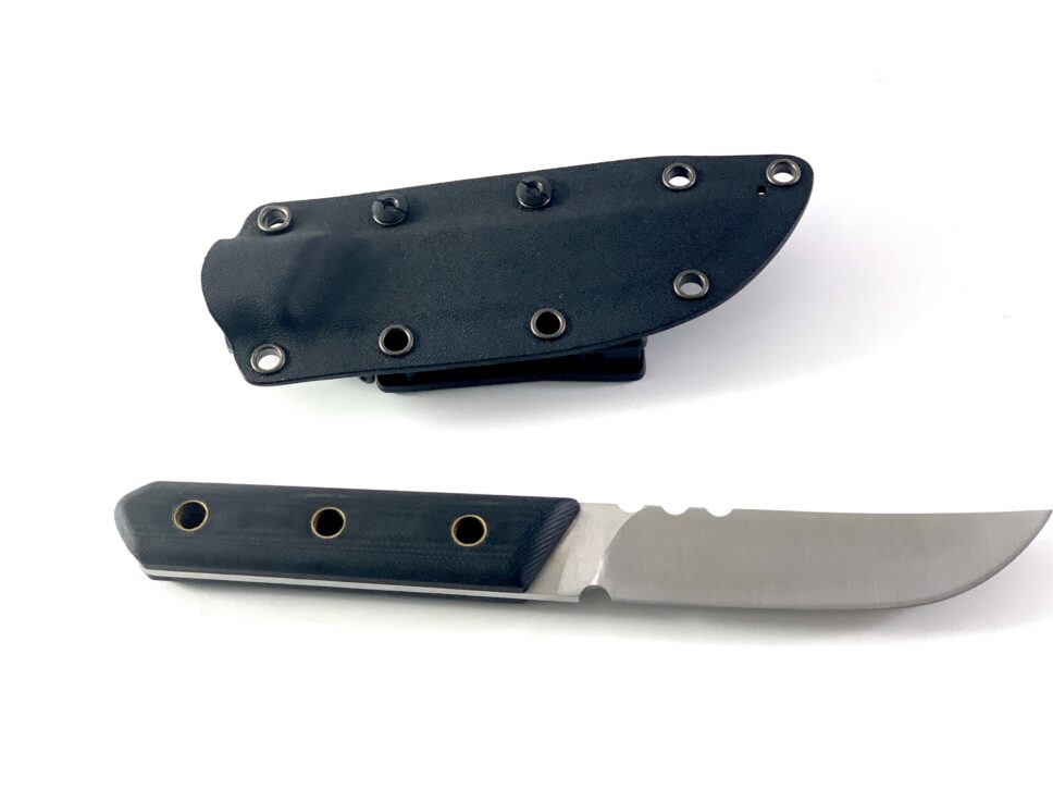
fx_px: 1673
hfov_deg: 34.9
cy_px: 390
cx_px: 533
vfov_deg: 26.6
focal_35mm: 55
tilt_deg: -58.9
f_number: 2.4
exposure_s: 1/100
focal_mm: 6
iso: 40
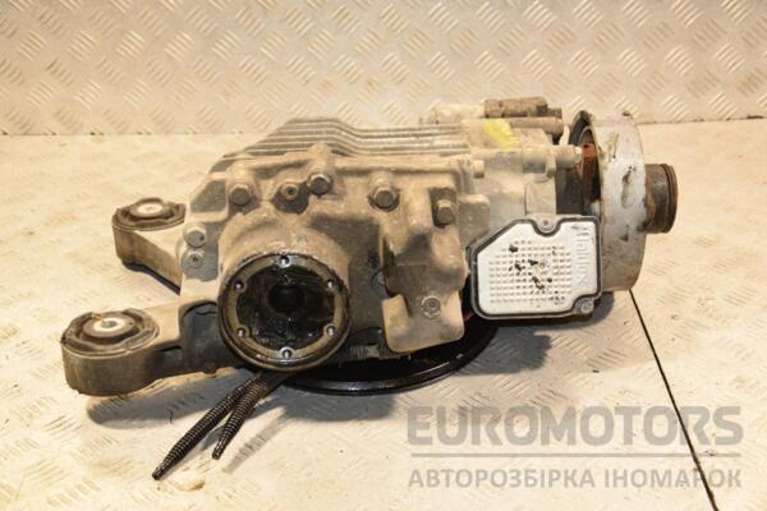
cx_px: 384
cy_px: 256
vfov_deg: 23.8
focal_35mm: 57
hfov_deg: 35.1
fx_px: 1214
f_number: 5
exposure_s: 1/160
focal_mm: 38
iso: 800
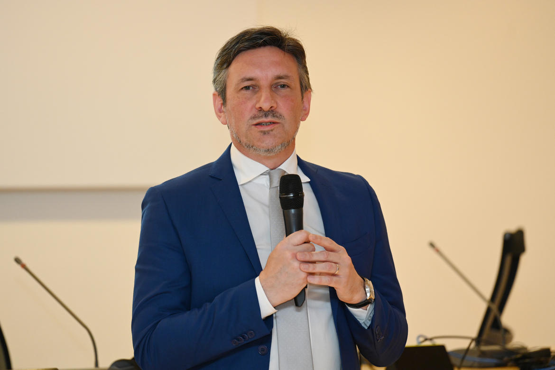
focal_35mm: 195
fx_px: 3006
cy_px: 185
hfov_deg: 10.5
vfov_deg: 7.0
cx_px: 278
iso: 2000
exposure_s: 1/160
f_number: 3.5
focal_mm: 195
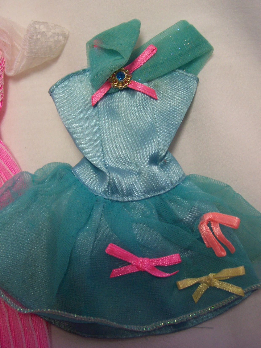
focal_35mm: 37
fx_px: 372
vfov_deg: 50.1
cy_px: 174
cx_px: 130
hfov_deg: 38.7
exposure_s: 1/45
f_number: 2.8
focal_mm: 5.6
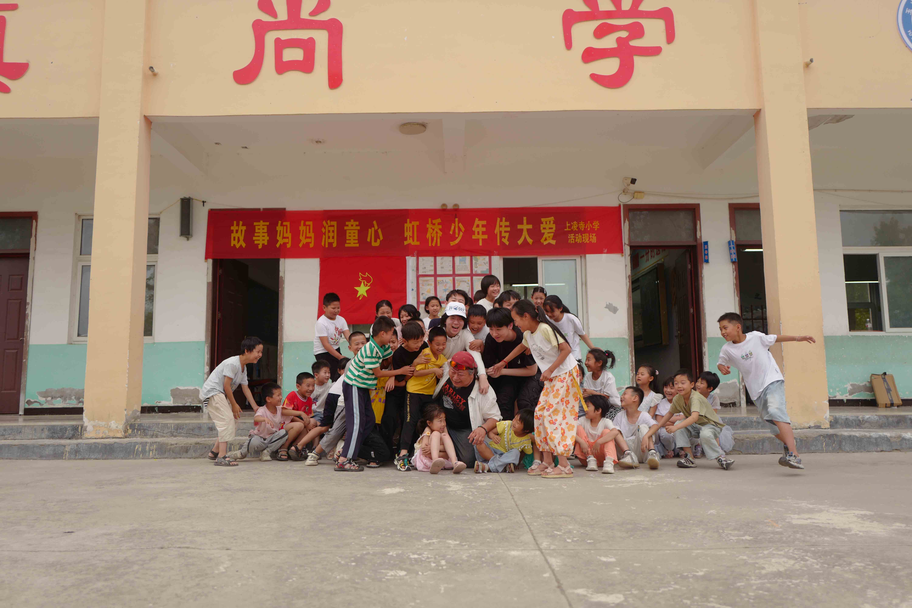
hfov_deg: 65.5
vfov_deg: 46.4
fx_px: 709
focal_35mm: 28
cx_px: 456
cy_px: 304
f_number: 2
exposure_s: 1/1250
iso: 125
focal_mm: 28
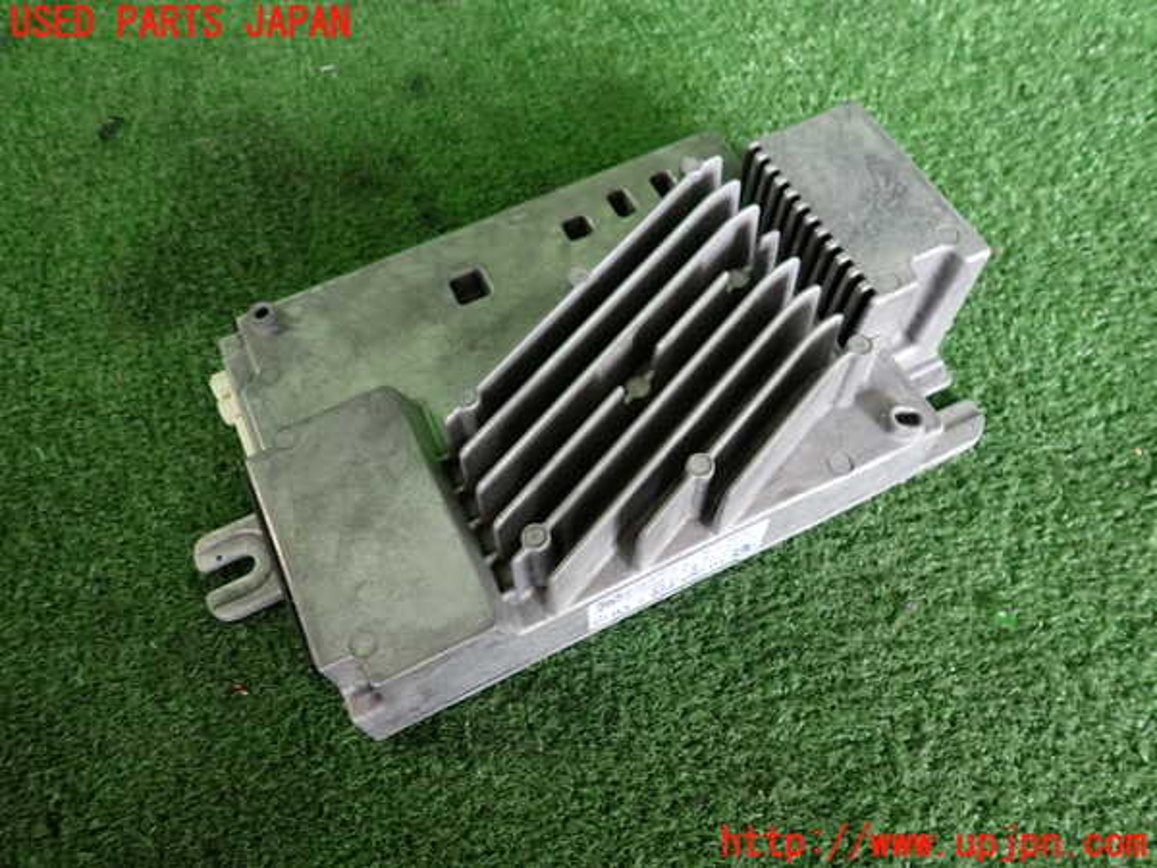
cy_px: 434
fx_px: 836
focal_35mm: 25
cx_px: 578
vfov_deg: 54.9
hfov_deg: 69.4
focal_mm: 4.5
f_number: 2
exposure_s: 1/50
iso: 200
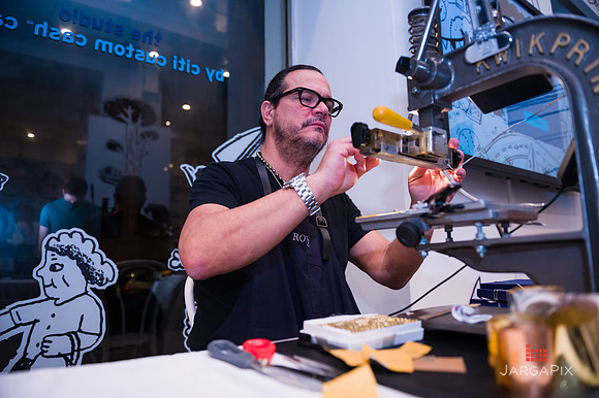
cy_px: 199
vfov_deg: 53.1
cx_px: 300
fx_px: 399
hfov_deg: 73.8
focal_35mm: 24
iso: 1600
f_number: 3.2
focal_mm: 24
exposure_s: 1/400
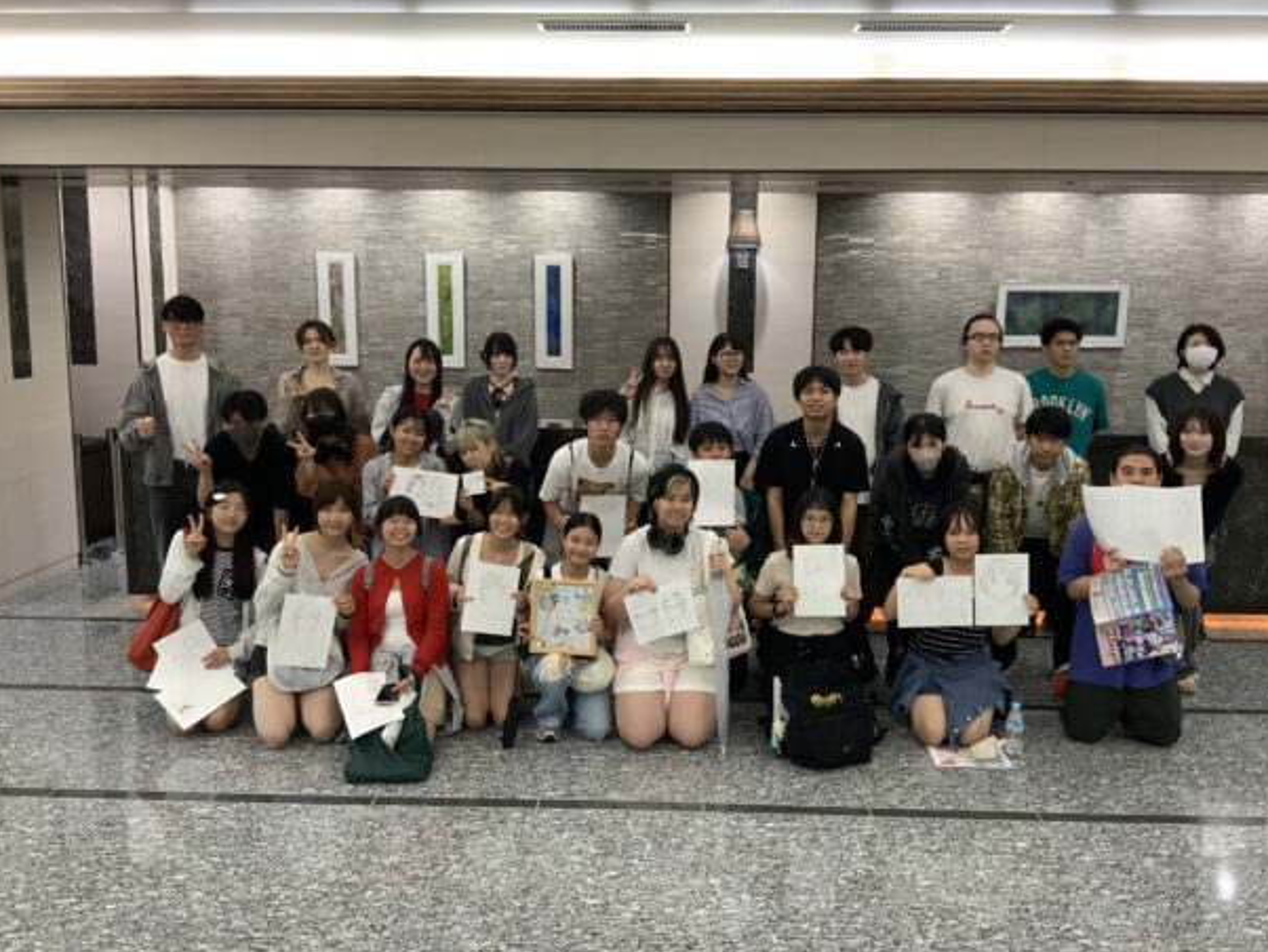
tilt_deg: -8.2
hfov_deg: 58.3
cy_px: 471
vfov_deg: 45.5
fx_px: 1136
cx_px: 659
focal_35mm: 31
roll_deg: -0.1
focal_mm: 3
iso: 100
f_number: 1.8
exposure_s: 1/50
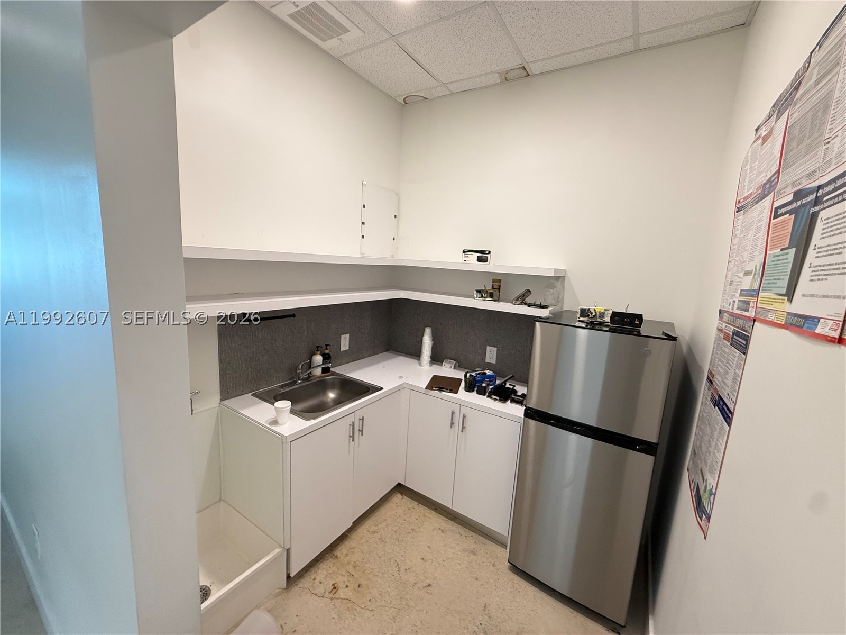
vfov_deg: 85.7
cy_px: 318
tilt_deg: -9.2
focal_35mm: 14
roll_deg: -3.6
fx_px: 342
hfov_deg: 102.1
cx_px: 423
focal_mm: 2.22
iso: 320
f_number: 2.2
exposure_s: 1/120
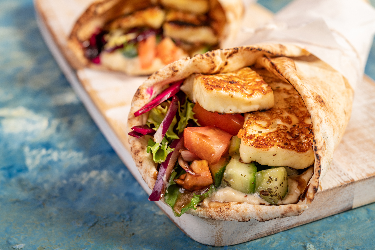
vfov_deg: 22.6
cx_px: 188
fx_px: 625
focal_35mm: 60
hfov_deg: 33.4
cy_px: 125
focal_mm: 60
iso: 100
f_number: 9
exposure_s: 1/200
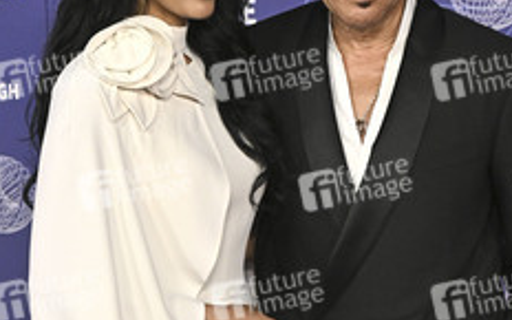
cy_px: 130
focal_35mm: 87
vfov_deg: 15.0
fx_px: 1214
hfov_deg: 23.8
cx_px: 297
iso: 2000
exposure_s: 1/320
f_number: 4
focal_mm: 44
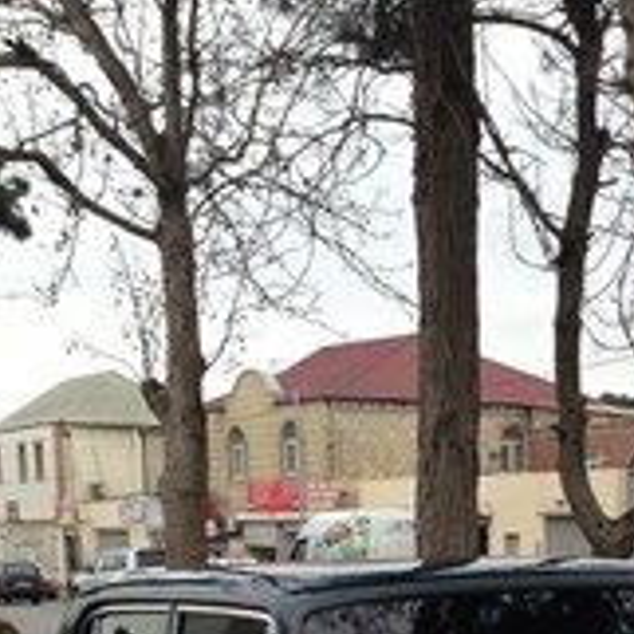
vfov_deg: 17.8
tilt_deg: -8.6
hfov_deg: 19.2
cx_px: 476
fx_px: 1865
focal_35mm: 90
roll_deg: +0.5
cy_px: 862
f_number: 2.4
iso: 50
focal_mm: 4.12
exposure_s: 1/301
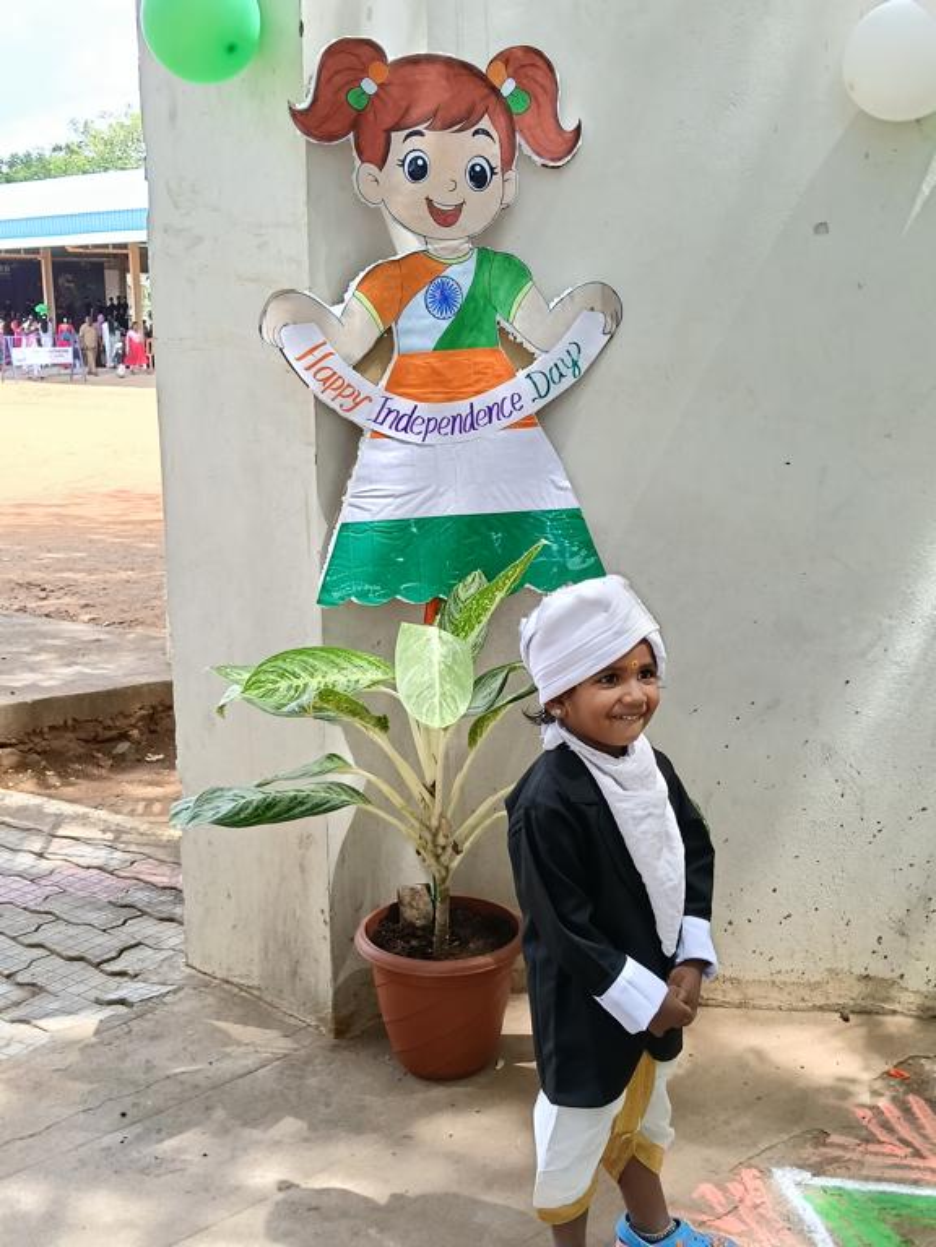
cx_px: 468
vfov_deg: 45.8
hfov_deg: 35.1
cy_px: 624
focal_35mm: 41
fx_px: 1478
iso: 64
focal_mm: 3.98
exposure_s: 1/100
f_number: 1.8
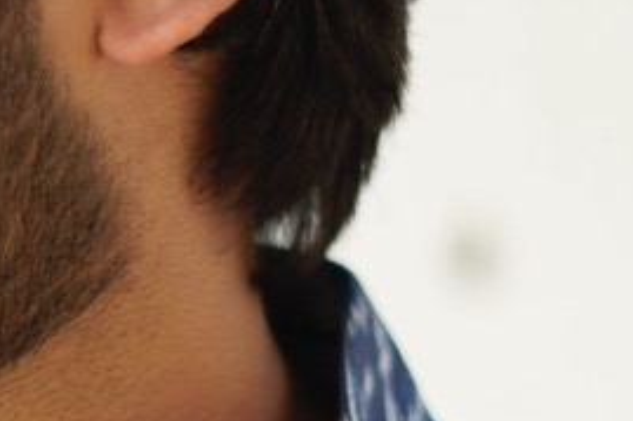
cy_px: 829
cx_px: 52
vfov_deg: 5.6
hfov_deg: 8.6
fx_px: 4182
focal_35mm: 238
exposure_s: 1/125
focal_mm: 50
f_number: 1.8
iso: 400
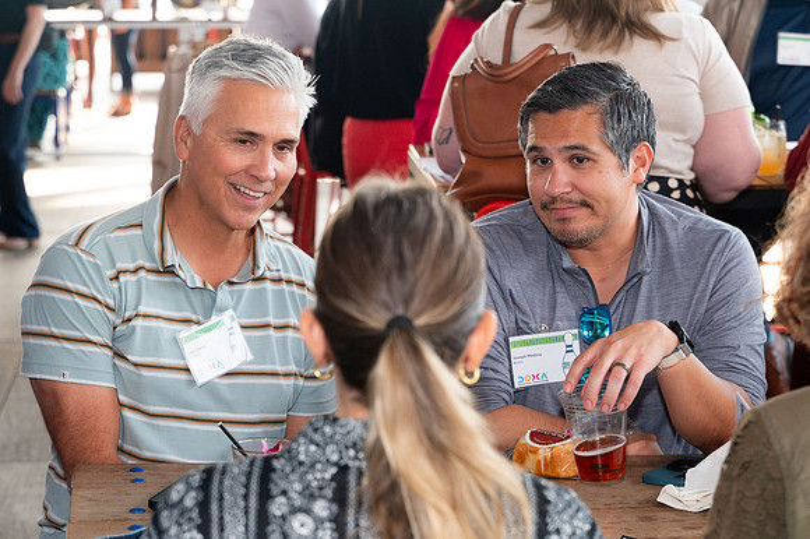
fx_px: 2060
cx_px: 389
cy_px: 303
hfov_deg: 22.2
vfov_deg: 14.9
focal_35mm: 92
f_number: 4.5
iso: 1250
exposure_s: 1/500
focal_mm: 75
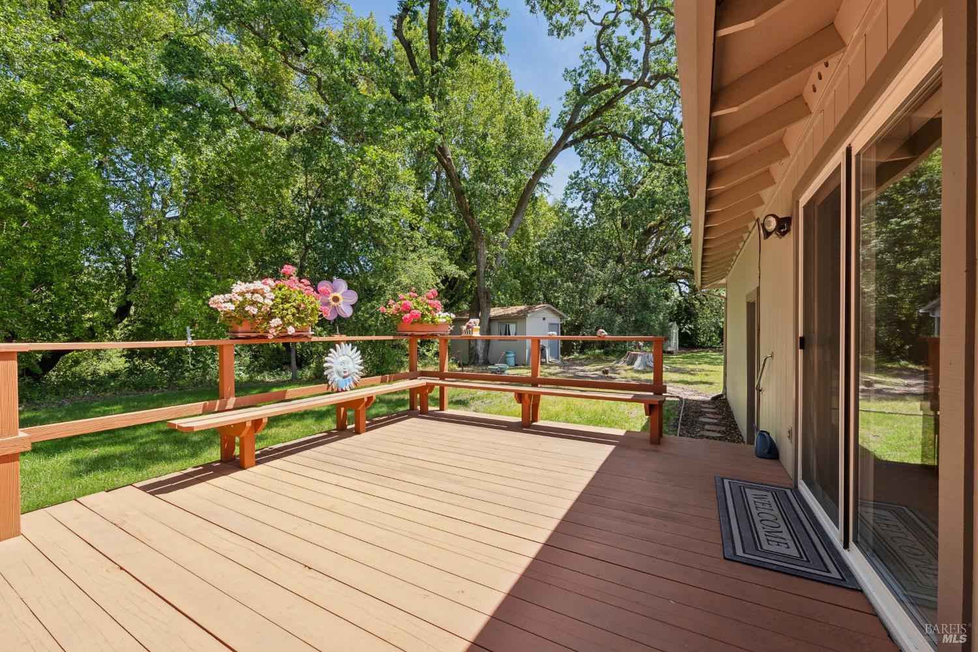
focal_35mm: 13
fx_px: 353
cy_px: 326
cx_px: 489
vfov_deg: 85.4
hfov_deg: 108.3
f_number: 11
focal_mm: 13
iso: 200
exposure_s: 1/90
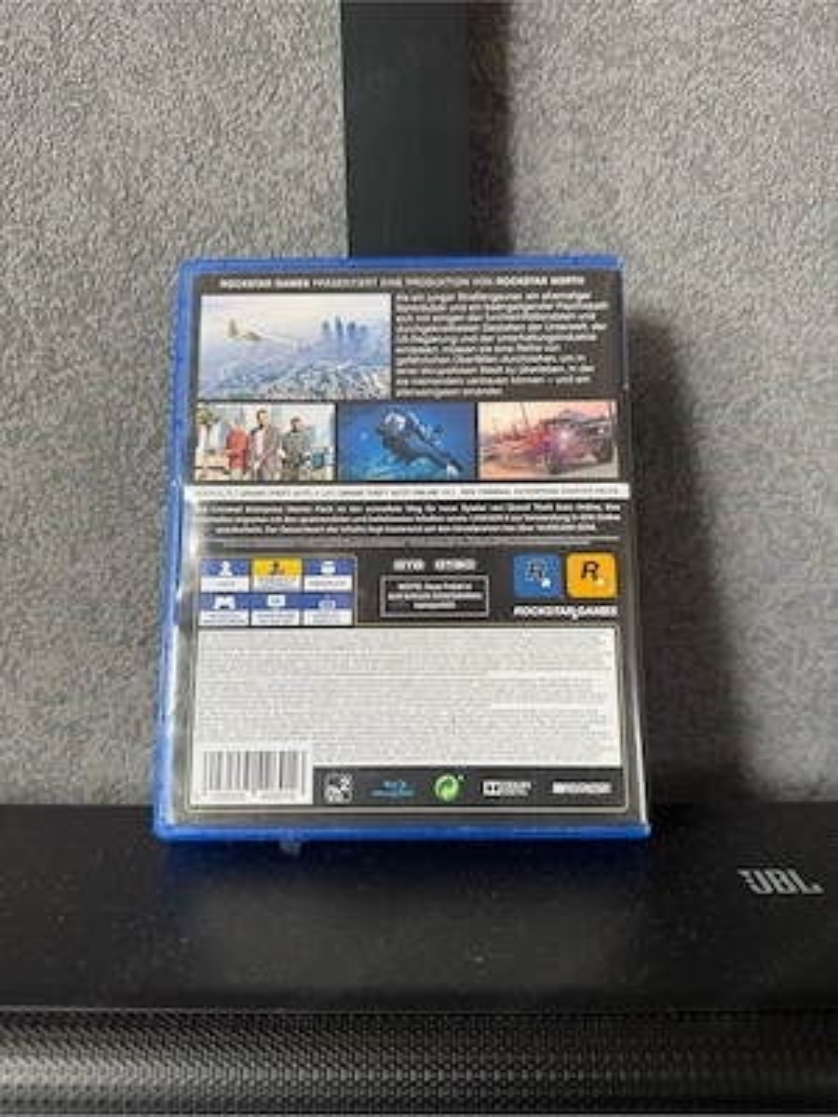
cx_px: 419
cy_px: 558
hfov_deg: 56.8
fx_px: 775
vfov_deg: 71.6
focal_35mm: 24
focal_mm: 6.76
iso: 160
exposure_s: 1/121
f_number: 1.78
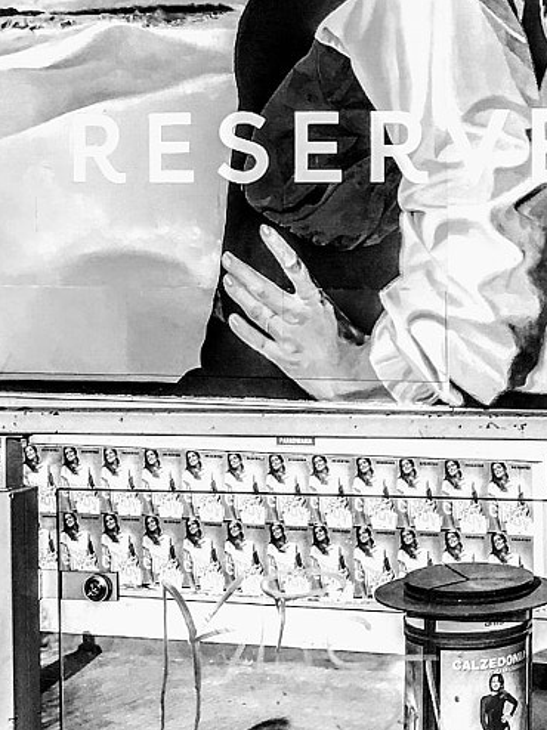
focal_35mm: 94
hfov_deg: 14.7
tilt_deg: -2.2
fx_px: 1982
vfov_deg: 20.8
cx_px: 800
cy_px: 208
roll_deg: +1.2
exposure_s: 1/1399
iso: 25
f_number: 2.2
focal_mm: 4.15
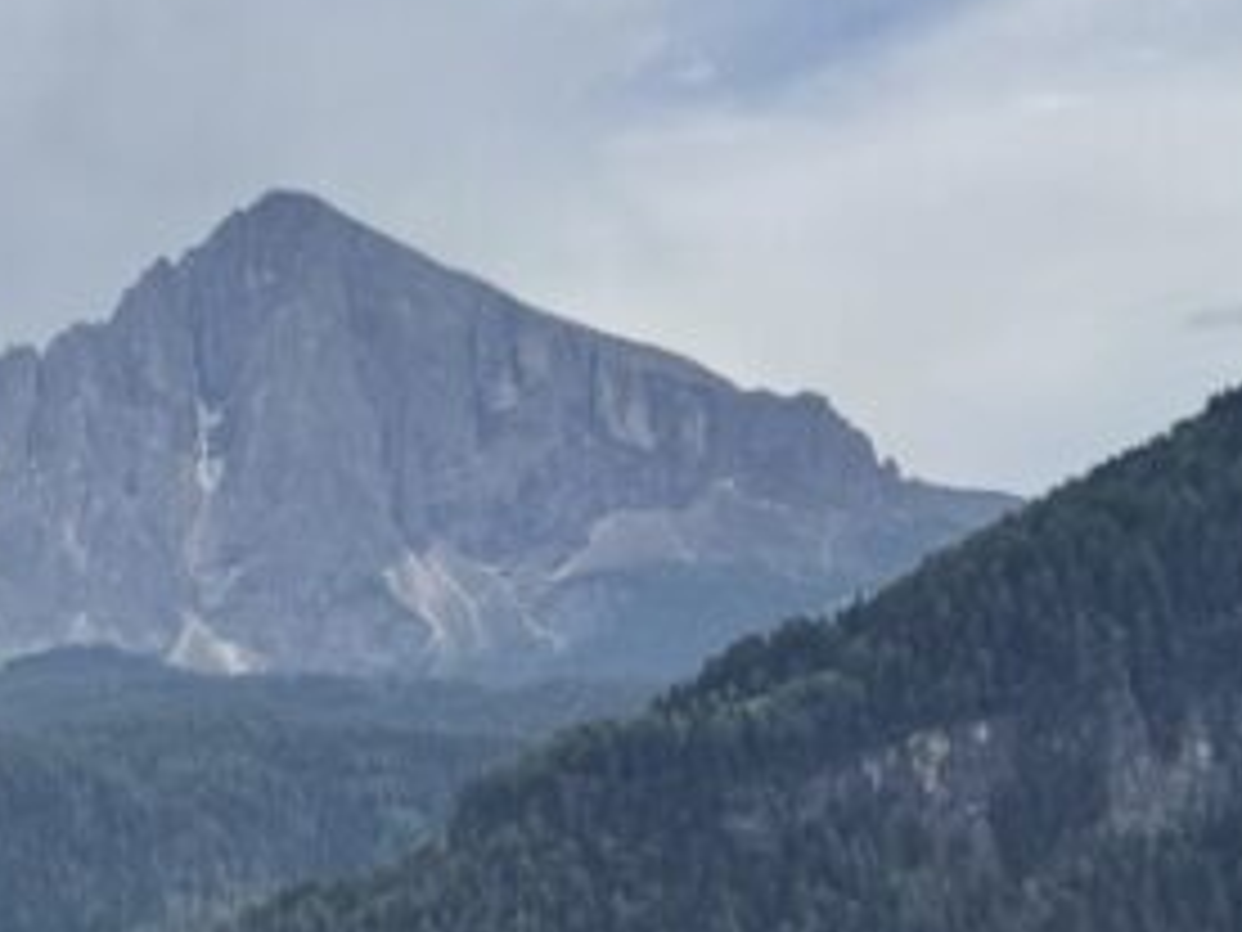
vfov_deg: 16.4
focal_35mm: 89
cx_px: -994
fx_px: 3193
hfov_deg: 17.7
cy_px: 792
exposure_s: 1/6711
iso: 80
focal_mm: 6.76
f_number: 1.78
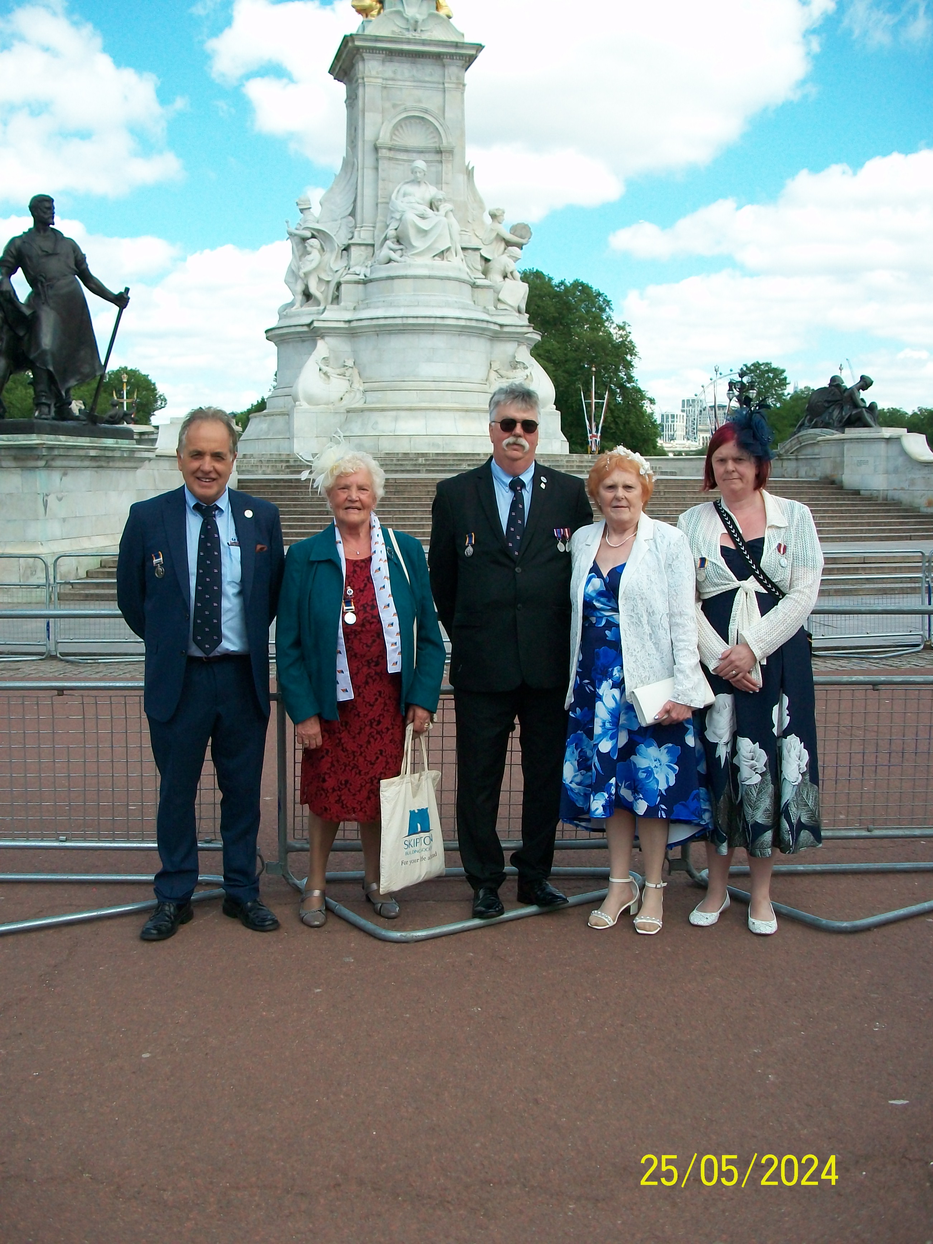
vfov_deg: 54.0
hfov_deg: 41.8
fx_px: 1222
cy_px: 622
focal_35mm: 34
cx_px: 466
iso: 80
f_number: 2.8
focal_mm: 5.7
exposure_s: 1/640
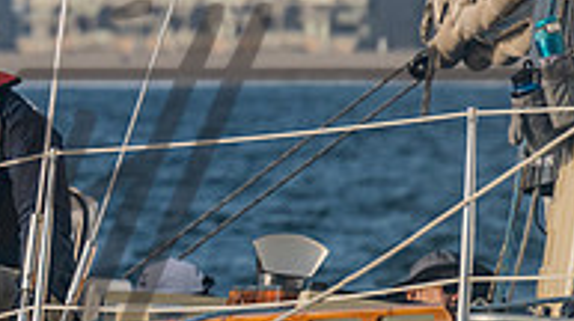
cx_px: -155
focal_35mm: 647
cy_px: 144
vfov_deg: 1.9
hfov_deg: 3.3
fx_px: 9835
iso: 400
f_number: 6.3
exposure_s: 1/1600
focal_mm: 200
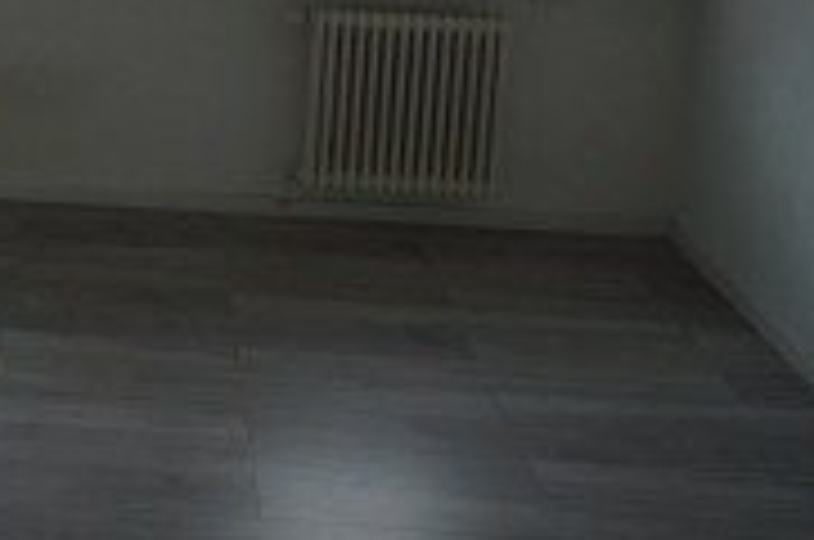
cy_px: -63
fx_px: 1512
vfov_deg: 19.3
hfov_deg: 27.7
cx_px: -63
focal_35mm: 67
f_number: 3.5
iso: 500
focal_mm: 18
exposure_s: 1/500
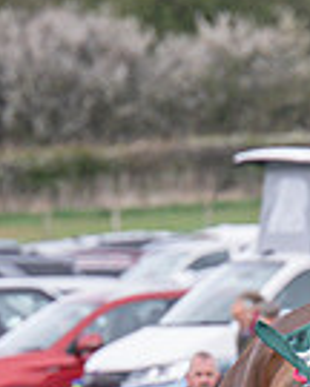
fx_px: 14519
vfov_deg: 1.5
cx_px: 305
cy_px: 588
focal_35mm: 1266
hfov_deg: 1.2
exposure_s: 1/1600
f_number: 5
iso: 800
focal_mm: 175
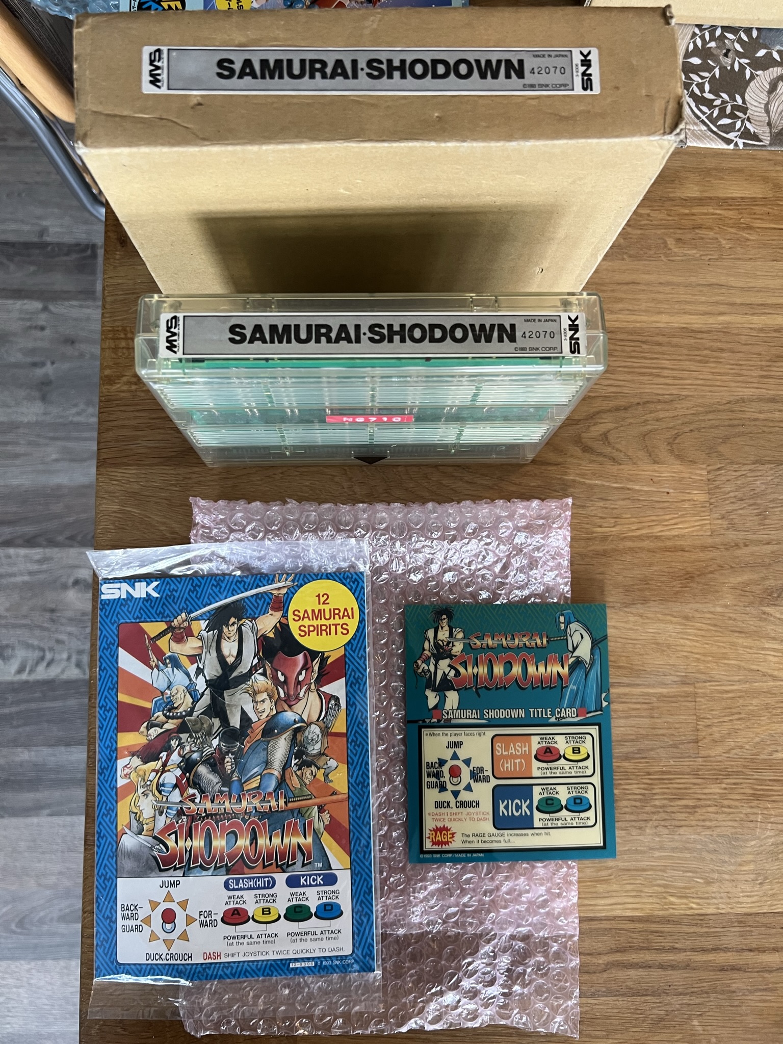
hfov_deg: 53.1
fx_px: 784
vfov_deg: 67.3
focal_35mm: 26
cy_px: 522
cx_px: 392
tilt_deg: -81.7
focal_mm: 5.7
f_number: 1.5
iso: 160
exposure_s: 1/50
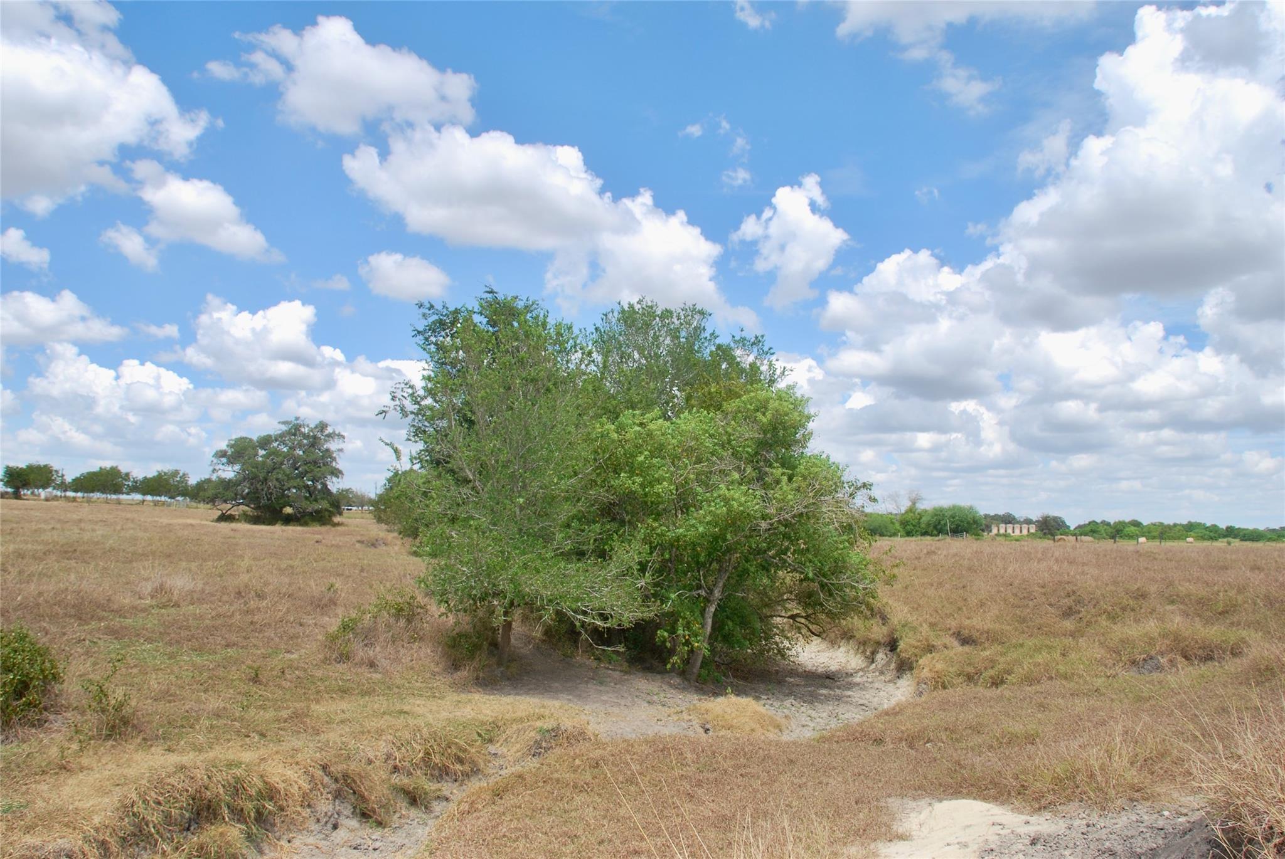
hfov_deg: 67.3
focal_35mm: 27
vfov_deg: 48.0
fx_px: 965
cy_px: 430
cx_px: 642
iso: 100
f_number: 8
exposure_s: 1/200
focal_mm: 18
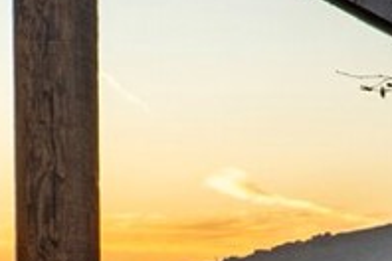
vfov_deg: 7.3
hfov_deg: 9.8
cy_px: 393
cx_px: 911
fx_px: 2025
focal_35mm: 186
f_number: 11
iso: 320
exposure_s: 1/30
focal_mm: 24
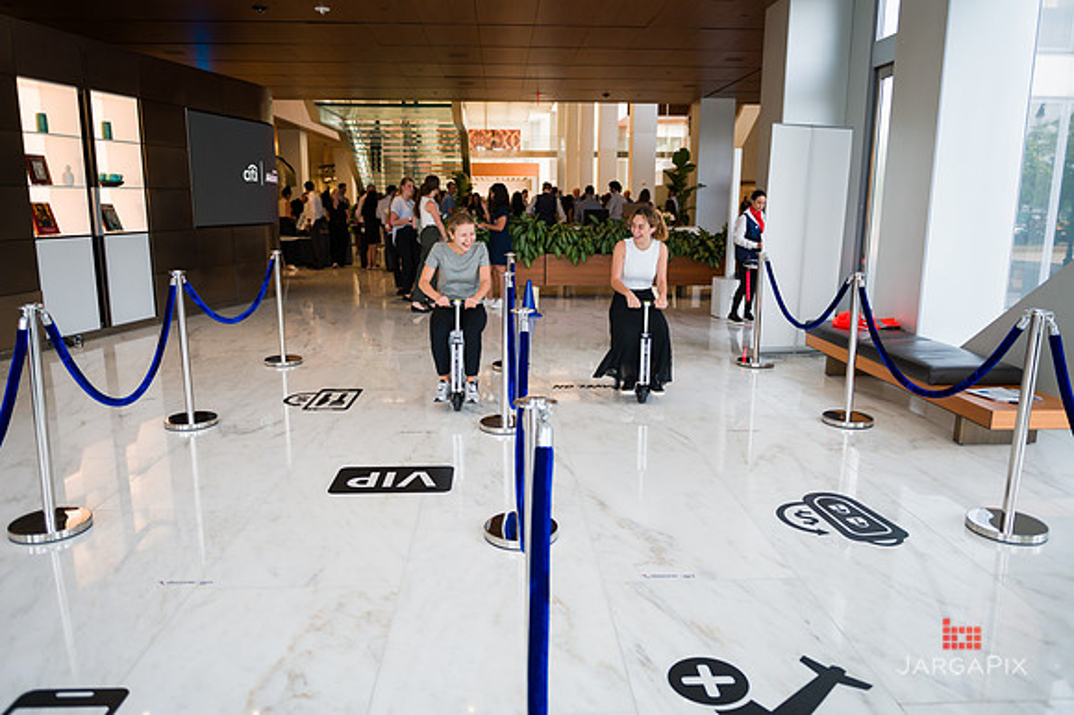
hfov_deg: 69.4
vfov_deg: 49.5
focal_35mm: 26
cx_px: 537
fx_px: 775
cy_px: 358
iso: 320
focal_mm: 26
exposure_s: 1/400
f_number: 3.2
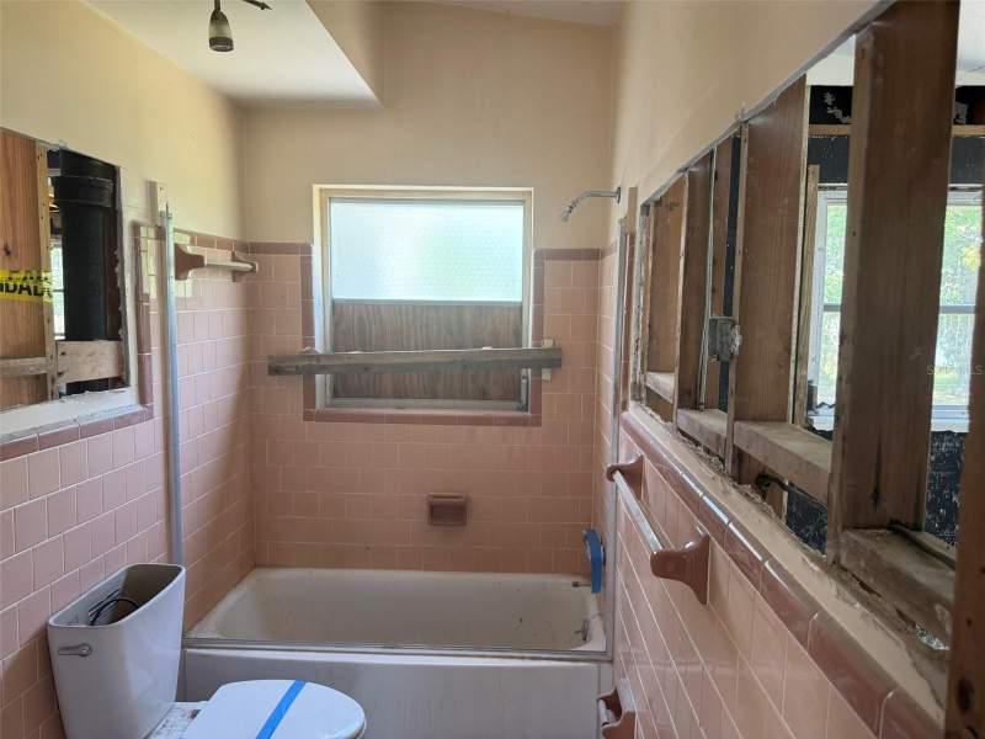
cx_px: 492
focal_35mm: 24
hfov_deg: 71.6
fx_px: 683
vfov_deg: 56.8
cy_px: 370
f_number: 1.78
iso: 200
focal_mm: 6.76
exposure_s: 1/121
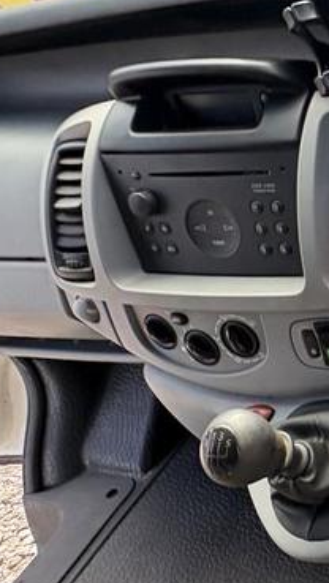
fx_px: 573
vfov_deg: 53.9
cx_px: 557
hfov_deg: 22.5
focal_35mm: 37
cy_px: 264
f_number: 2.2
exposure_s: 1/99
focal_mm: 2.22
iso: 100
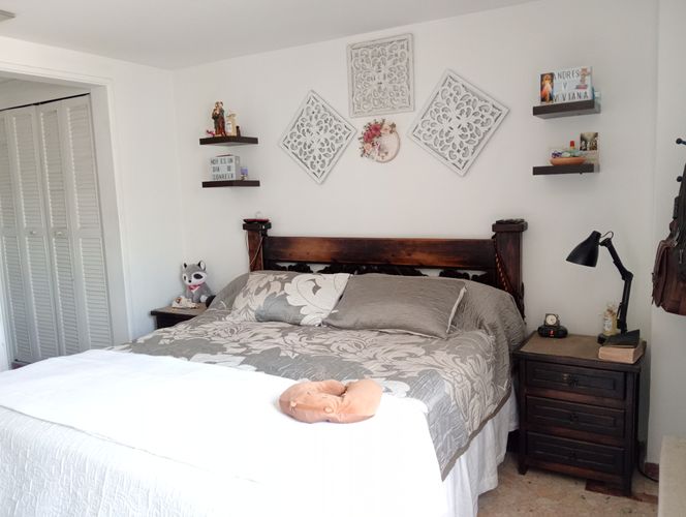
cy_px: 258
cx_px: 343
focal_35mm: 28
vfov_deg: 49.9
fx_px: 556
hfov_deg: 63.4
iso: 700
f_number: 1.8
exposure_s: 1/33.3
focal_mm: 3.98
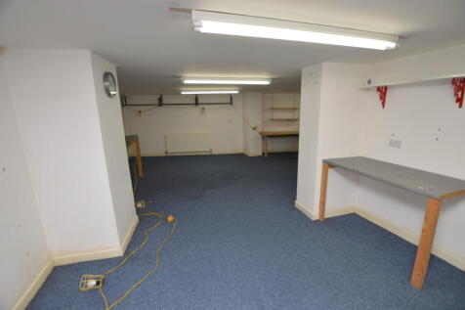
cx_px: 232
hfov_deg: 100.4
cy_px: 155
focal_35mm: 15
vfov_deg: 77.3
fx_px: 194
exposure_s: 1/60
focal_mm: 10
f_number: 4
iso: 100
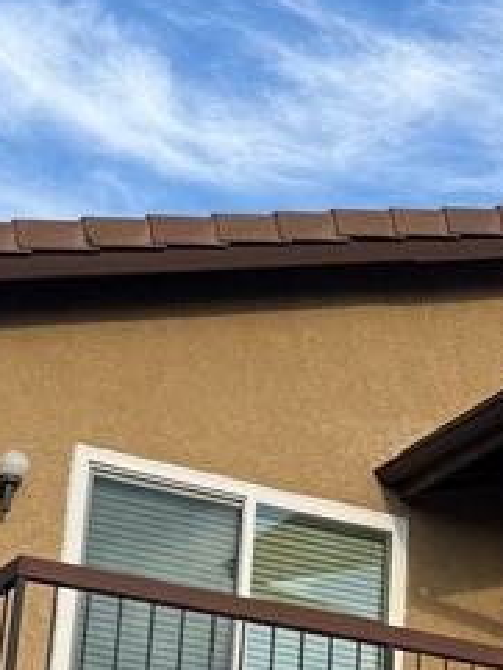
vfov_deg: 19.2
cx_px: 367
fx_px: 1974
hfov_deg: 14.5
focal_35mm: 102
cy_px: 409
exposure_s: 1/1901
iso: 80
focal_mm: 6.76
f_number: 1.78
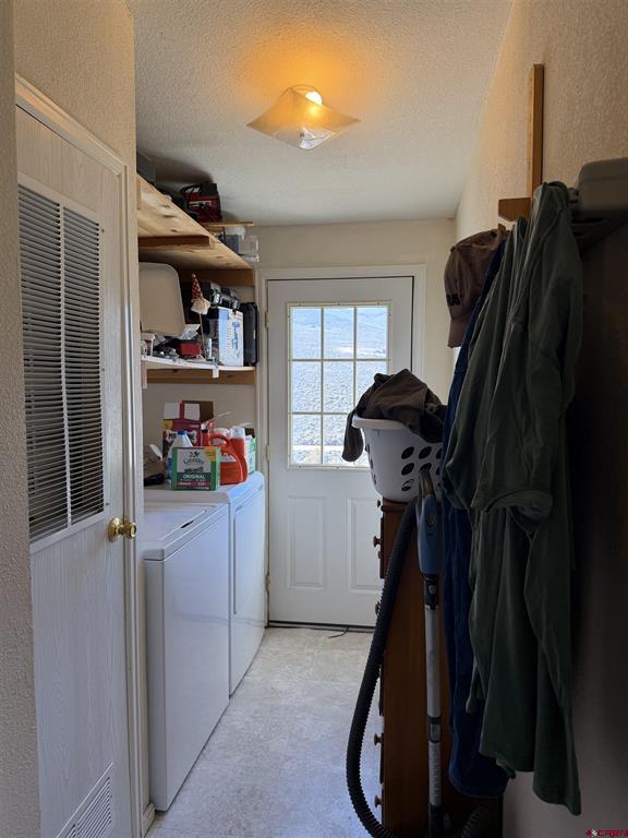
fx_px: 581
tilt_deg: -4.8
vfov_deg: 71.6
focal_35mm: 24
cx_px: 314
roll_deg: +0.5
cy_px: 419
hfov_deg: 56.8
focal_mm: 6.76
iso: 80
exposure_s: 1/120
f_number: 1.78
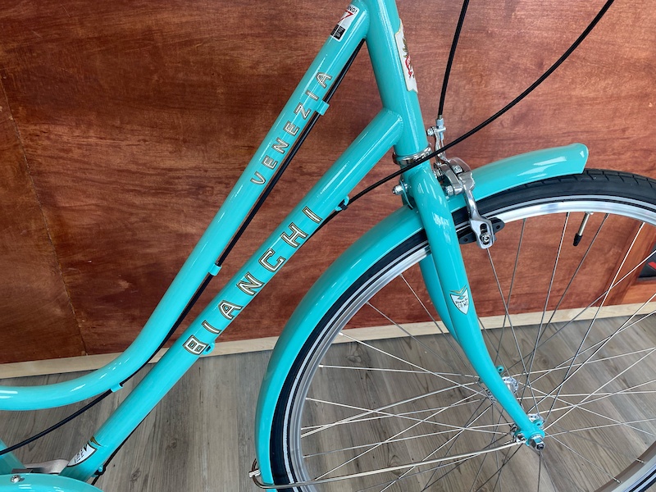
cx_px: 328
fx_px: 493
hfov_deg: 67.3
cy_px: 246
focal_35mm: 26
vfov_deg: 53.1
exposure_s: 1/120
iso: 80
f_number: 1.8
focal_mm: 4.25
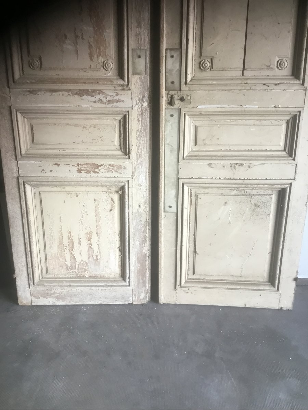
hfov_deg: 45.4
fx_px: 368
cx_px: 154
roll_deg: -0.1
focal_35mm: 31
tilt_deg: -22.6
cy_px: 205
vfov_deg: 58.4
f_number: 2.4
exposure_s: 1/33
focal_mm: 3.3
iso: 40
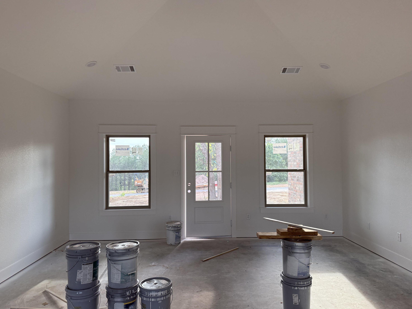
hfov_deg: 69.4
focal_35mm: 25
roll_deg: +0.0
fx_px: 298
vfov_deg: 54.9
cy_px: 154
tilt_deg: +1.8
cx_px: 212
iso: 200
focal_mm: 6.76
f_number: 1.78
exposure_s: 1/228
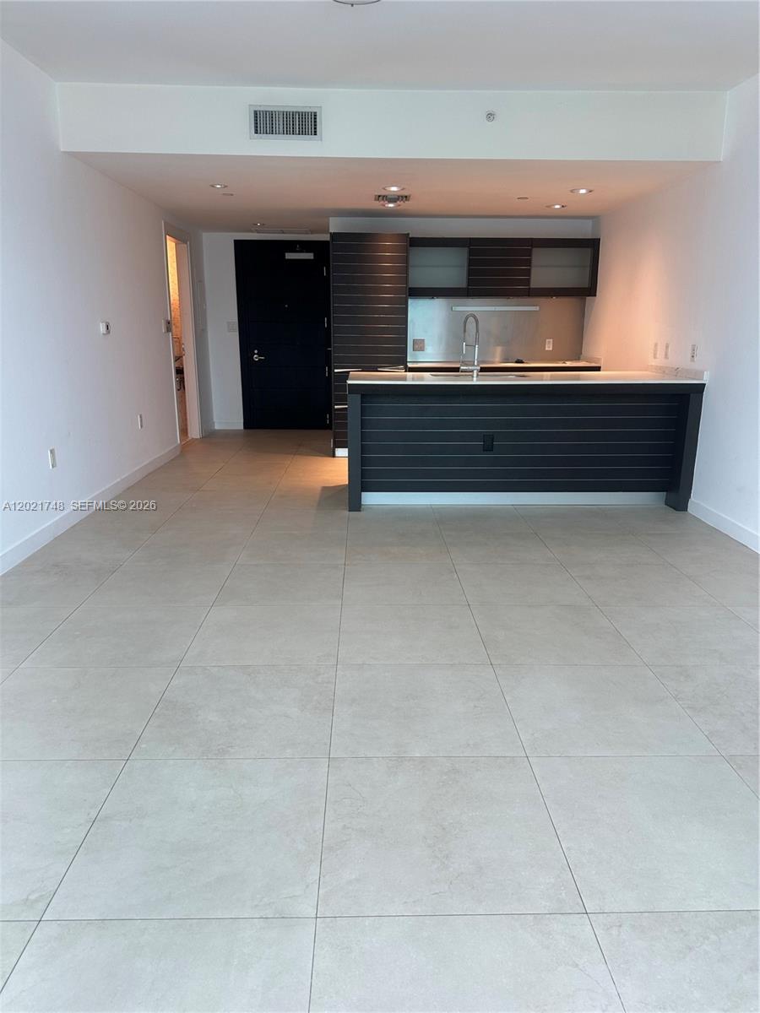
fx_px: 703
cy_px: 506
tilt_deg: -12.5
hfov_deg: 56.8
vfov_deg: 71.6
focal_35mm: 24
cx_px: 380
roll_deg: -0.8
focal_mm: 6.86
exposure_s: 1/120
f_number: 1.78
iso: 80
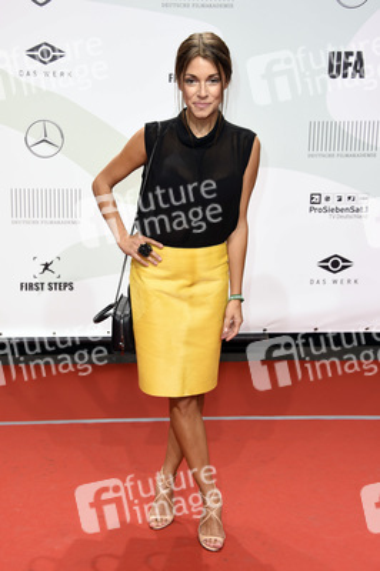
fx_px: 793
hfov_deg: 26.9
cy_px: 286
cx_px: 190
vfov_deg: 39.6
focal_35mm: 50
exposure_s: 1/250
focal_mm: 50
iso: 640
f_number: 5.6
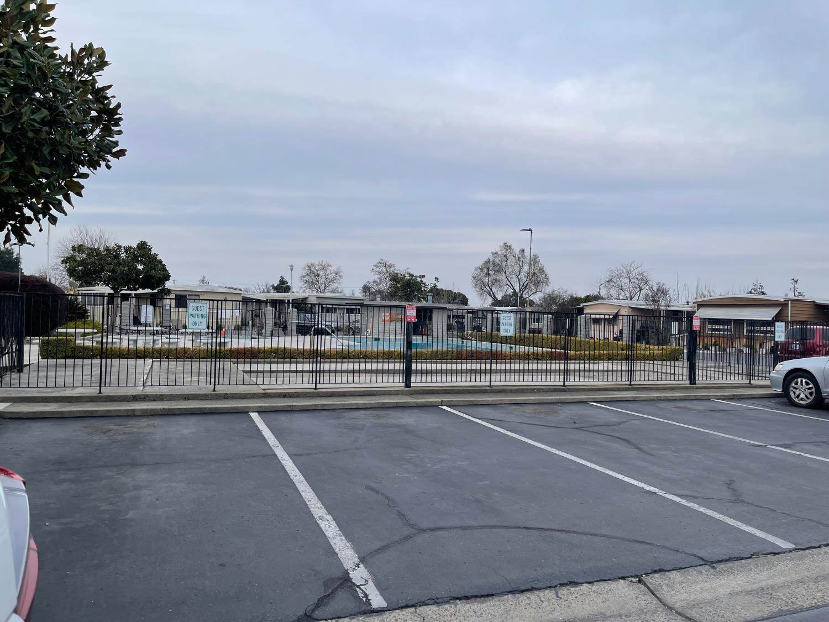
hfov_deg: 69.4
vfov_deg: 54.9
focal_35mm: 25
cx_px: 414
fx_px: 599
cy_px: 311
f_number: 1.6
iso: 32
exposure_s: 1/1475
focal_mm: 5.1
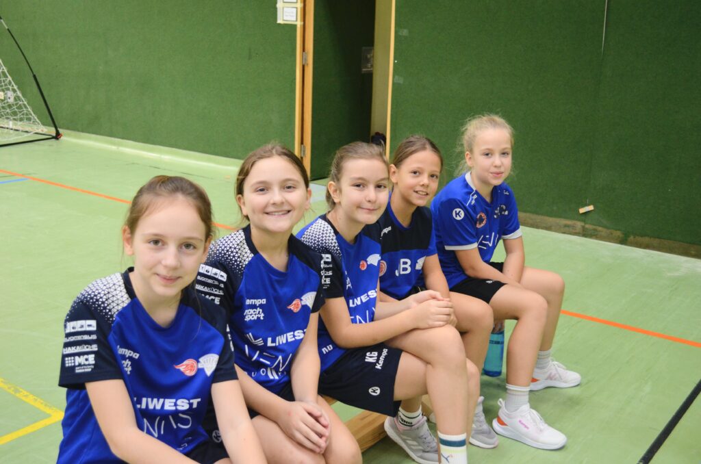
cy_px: 232
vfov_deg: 34.1
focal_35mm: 39
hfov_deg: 49.6
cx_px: 350
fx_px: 758
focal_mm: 26
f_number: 4.2
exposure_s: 1/160
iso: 1600
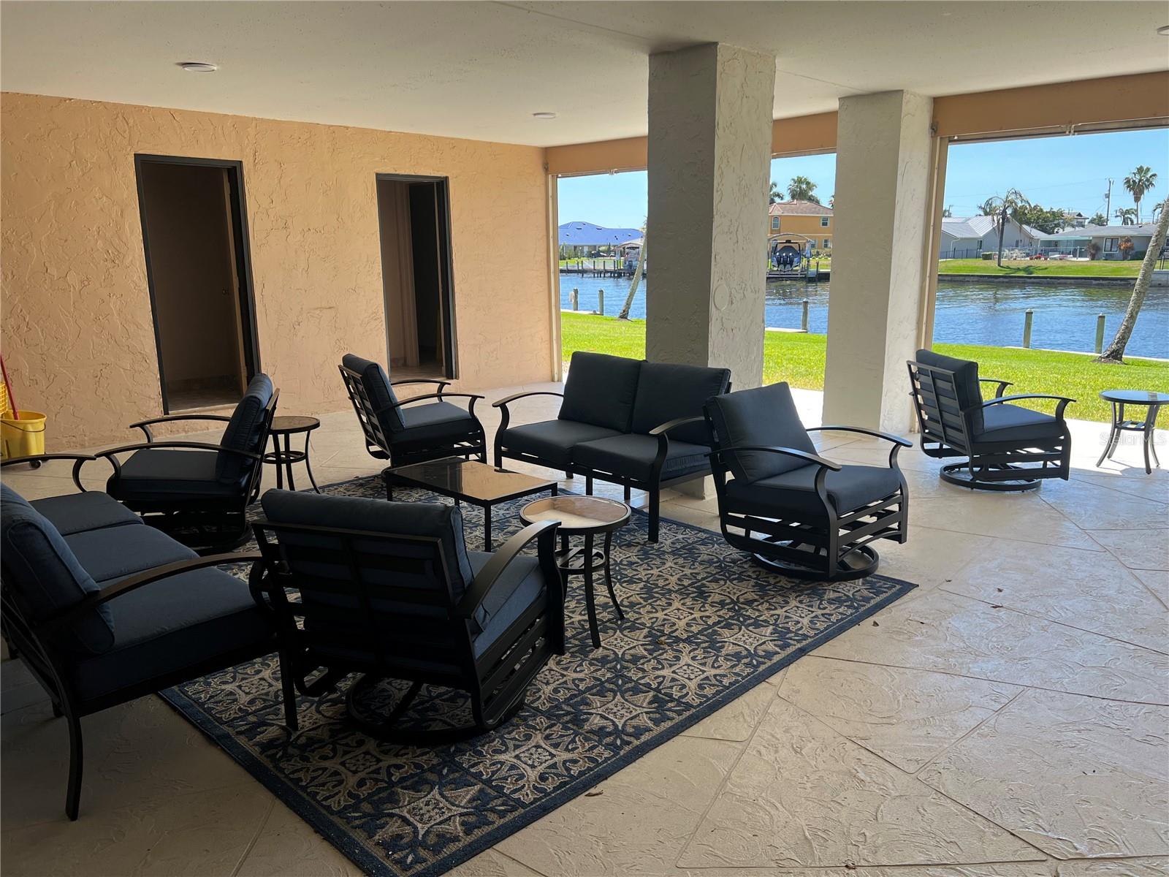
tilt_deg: -13.5
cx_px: 584
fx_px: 878
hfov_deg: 67.3
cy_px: 438
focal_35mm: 26
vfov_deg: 53.1
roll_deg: +2.0
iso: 50
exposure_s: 1/866
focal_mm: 5.7
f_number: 1.5
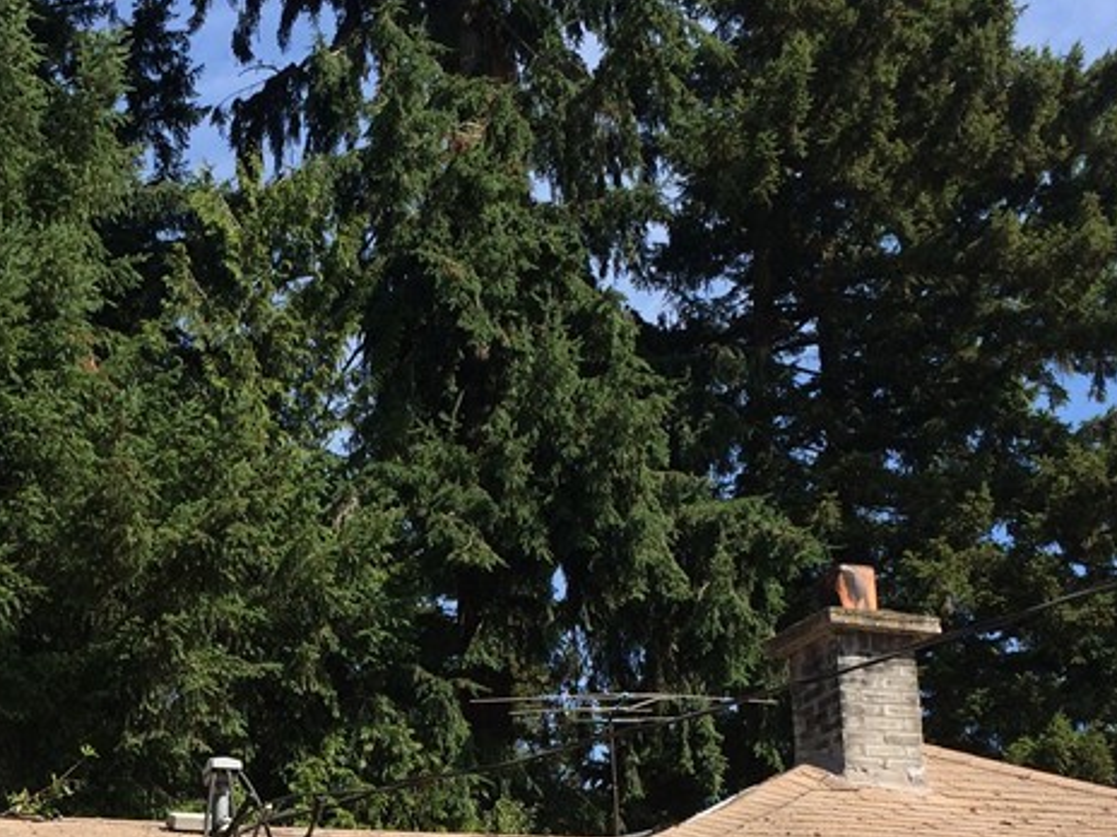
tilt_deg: +17.1
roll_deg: +1.5
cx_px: 286
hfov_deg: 29.8
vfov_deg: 22.1
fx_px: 2065
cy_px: 825
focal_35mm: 64
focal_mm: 4.15
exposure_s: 1/1368
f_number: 2.2
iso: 32
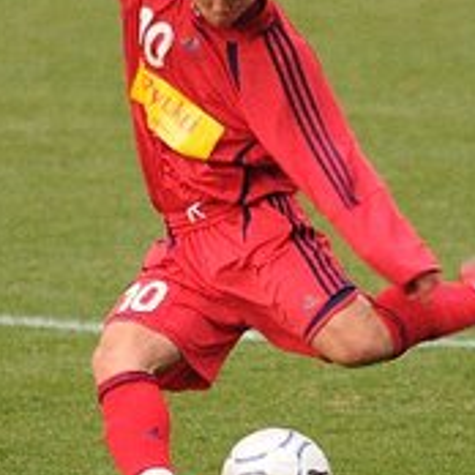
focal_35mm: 1126
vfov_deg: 1.6
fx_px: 17481
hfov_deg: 1.6
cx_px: 71
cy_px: 177
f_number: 4
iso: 1000
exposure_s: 1/640
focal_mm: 300
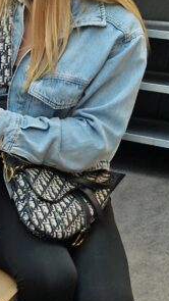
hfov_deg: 12.0
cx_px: -194
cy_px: 224
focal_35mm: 87
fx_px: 693
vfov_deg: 24.2
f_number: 1.8
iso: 50
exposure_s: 1/100
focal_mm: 5.4
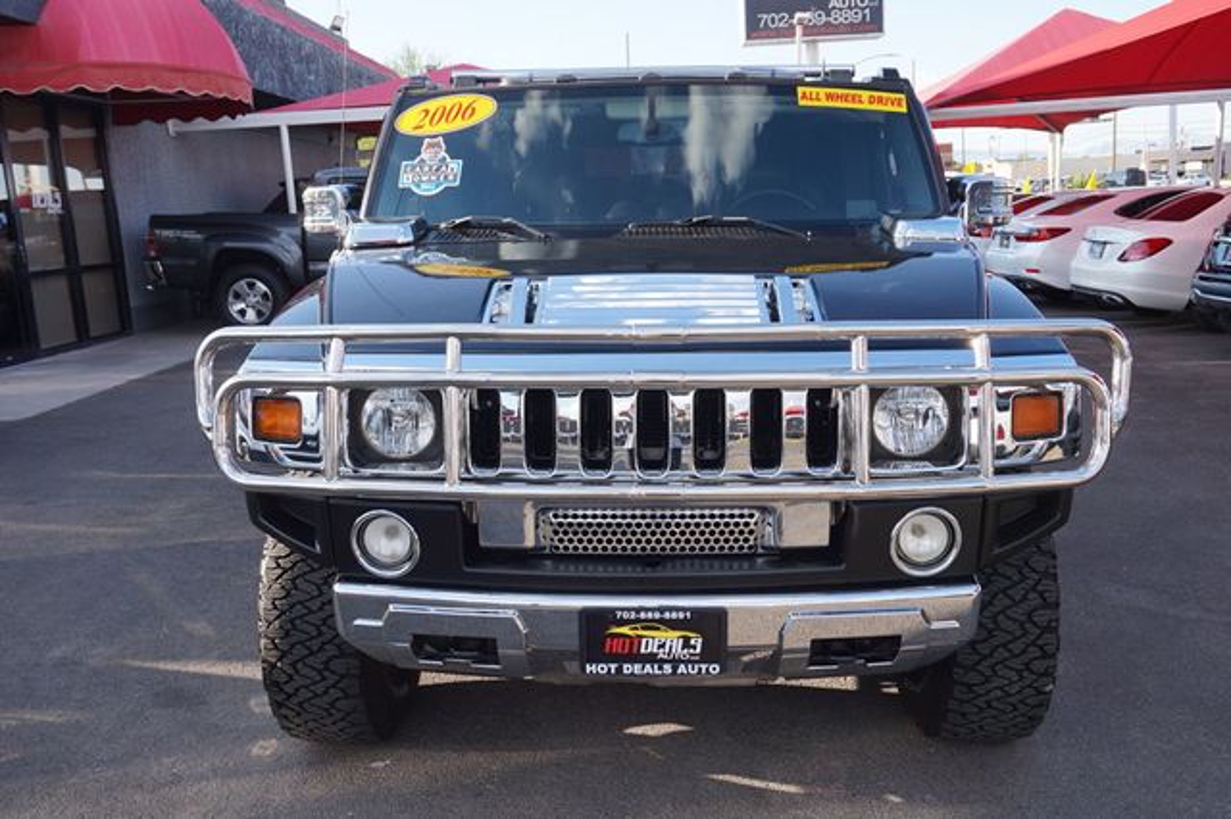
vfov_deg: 41.7
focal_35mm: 32
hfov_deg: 59.5
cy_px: 410
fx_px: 1077
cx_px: 616
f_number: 7.1
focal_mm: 21
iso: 100
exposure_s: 1/100
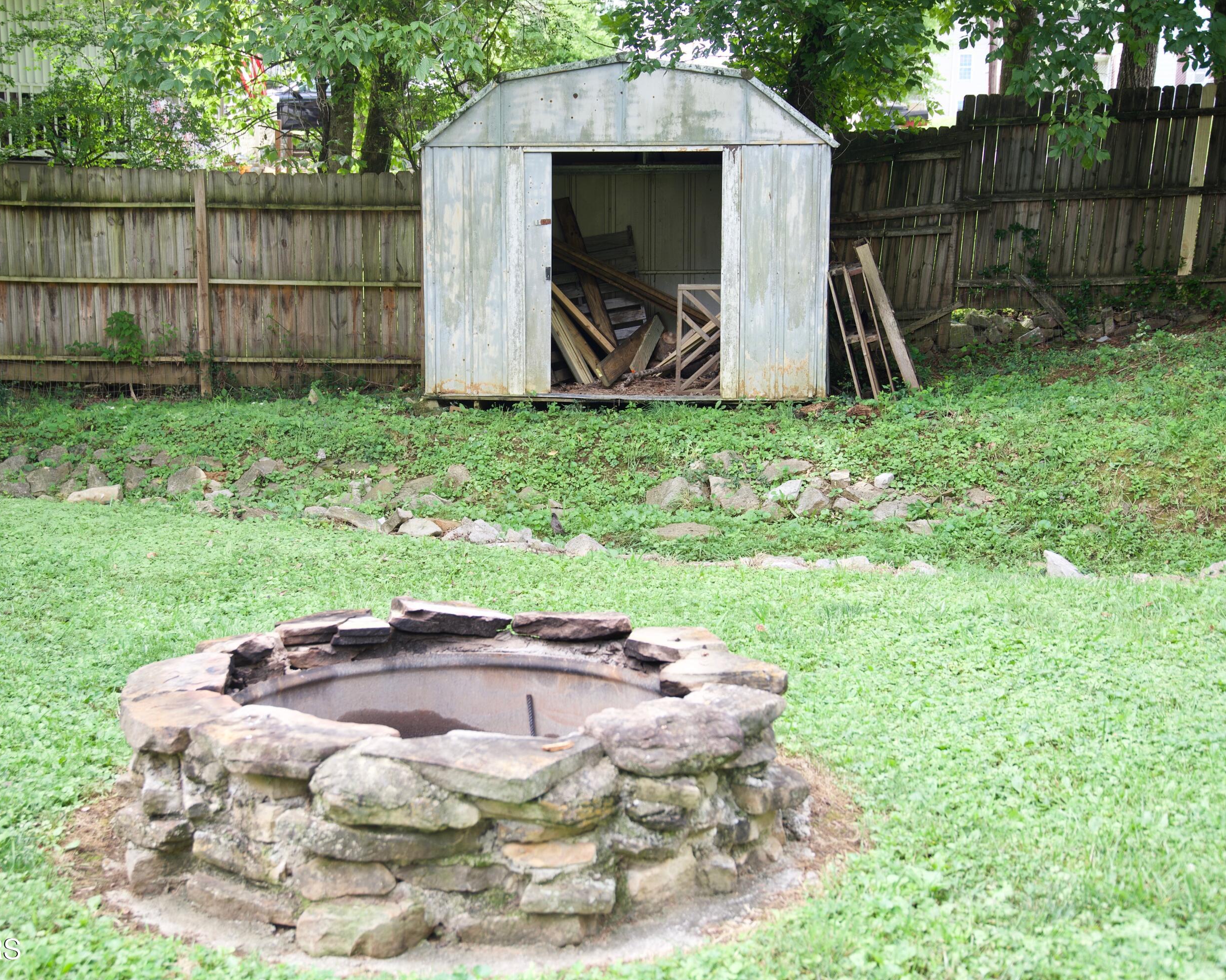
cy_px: 497
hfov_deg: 38.7
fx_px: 1742
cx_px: 557
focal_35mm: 48
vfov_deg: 31.4
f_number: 4
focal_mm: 42
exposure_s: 1/160
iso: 250
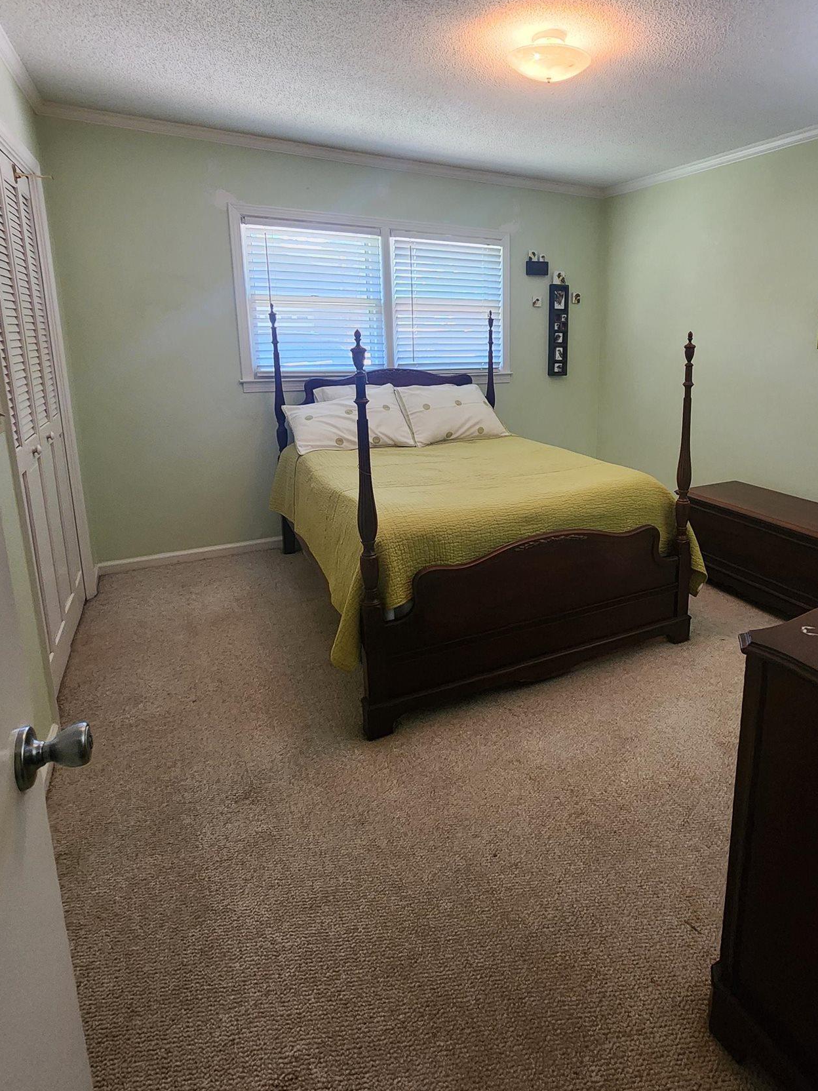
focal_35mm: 18
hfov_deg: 69.6
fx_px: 567
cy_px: 456
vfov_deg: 87.0
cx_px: 544
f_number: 2.2
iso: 400
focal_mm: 2.2
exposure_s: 1/60
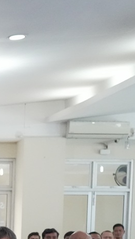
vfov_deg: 18.3
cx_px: -165
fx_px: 699
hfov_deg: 9.9
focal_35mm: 110
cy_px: 296
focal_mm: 28
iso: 12800
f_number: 3.5
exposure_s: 1/640
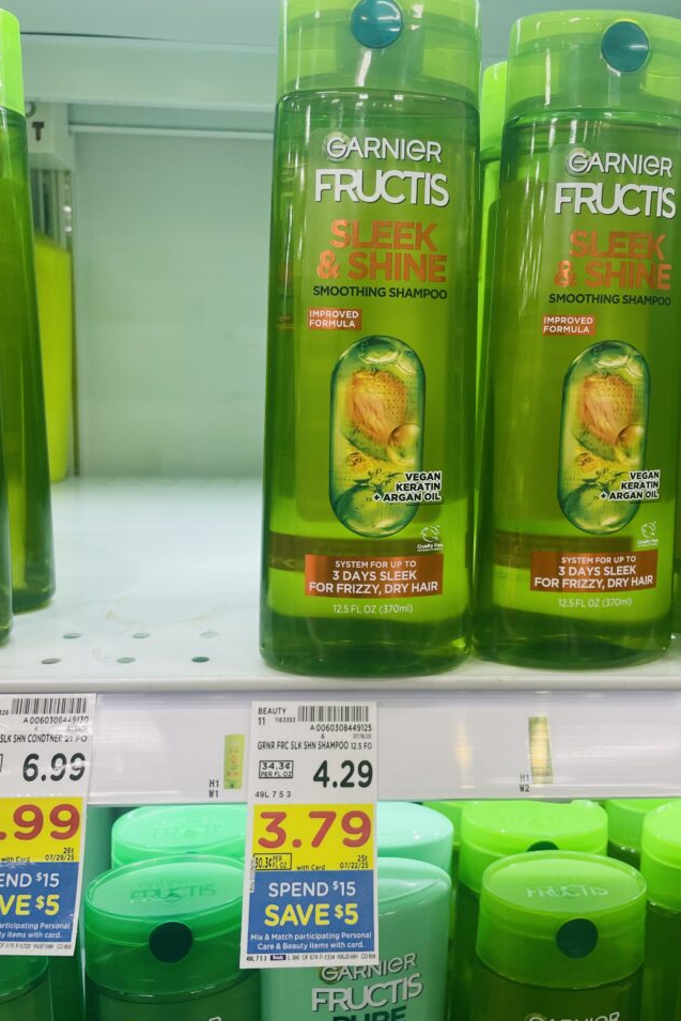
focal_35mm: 29
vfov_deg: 63.6
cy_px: 477
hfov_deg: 44.9
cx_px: 380
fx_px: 823
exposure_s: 1/120
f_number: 1.6
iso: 64
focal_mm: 4.2
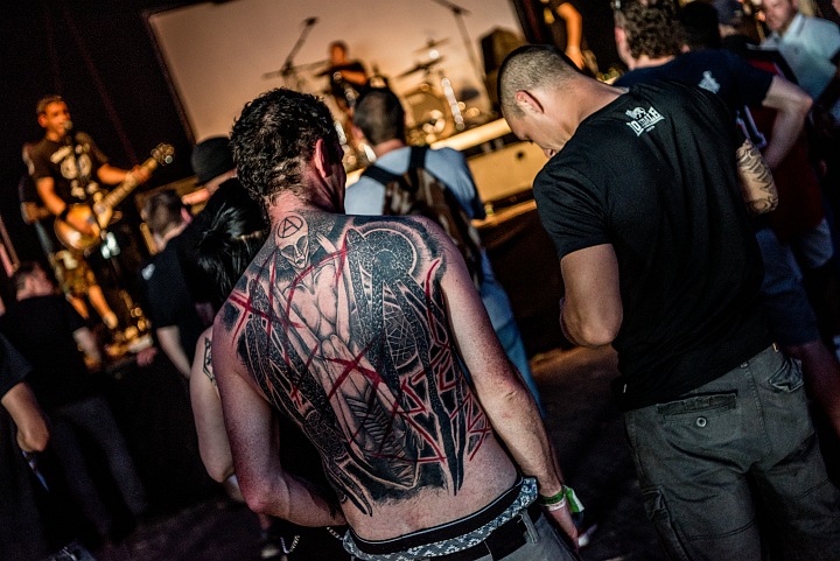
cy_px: 280
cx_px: 420
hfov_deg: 35.6
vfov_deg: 24.2
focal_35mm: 56
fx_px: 1307
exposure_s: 1/125
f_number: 3.5
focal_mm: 56
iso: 800
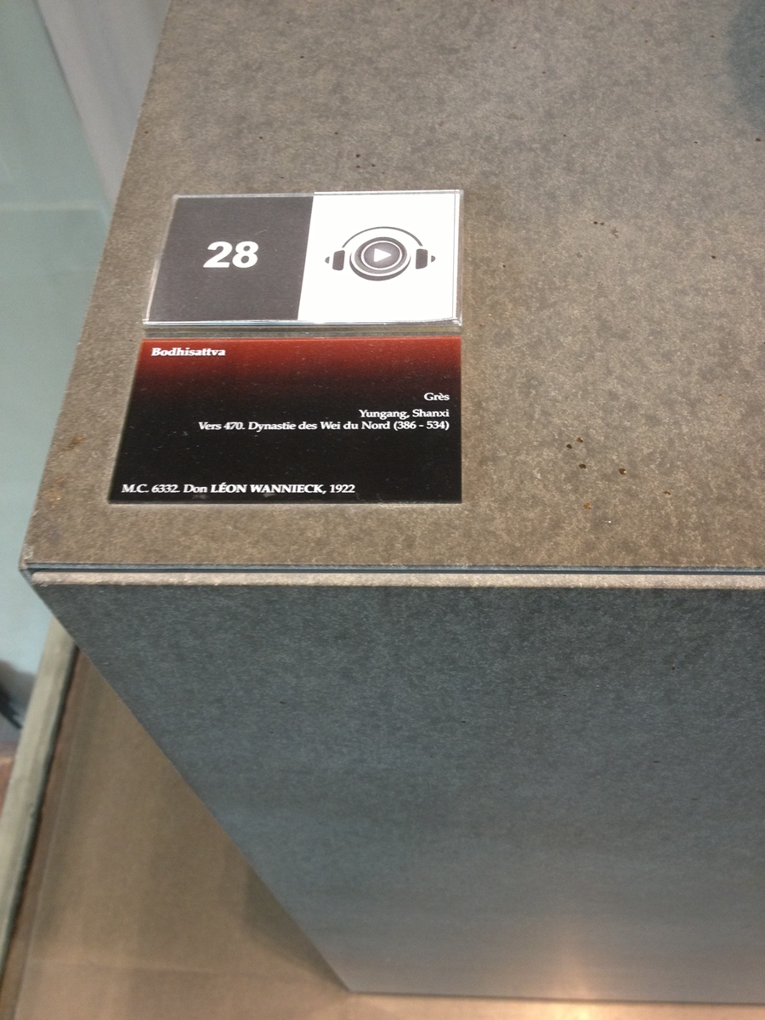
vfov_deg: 52.6
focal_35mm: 35
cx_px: 382
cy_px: 510
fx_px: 1031
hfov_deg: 40.7
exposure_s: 1/20
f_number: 2.4
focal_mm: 4.28
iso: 125
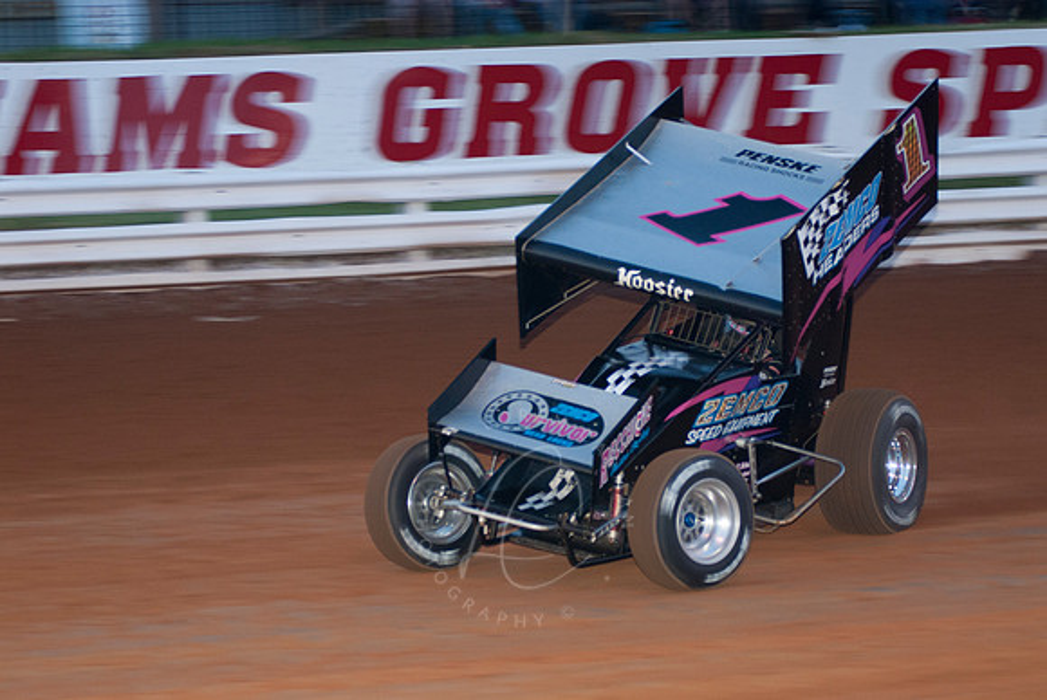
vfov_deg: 10.7
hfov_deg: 15.9
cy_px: 350
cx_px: 524
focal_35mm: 129
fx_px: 3755
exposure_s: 1/320
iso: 250
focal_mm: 86
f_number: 3.2
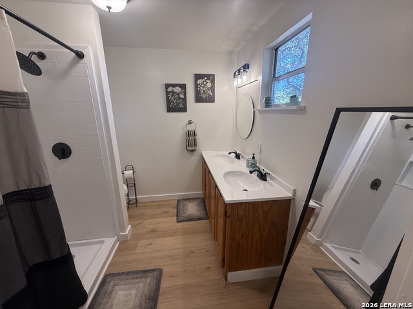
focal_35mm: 14
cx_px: 206
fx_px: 167
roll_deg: +0.4
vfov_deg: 85.7
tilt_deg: -13.6
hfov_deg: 102.1
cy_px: 154
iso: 125
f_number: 2.2
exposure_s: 1/120
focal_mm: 2.22
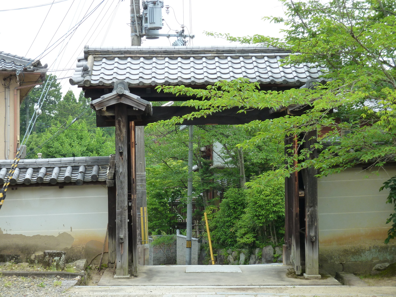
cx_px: 198
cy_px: 148
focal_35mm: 72
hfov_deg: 27.0
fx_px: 824
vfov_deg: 20.4
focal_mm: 11.9
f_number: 4.1
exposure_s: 1/60
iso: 125
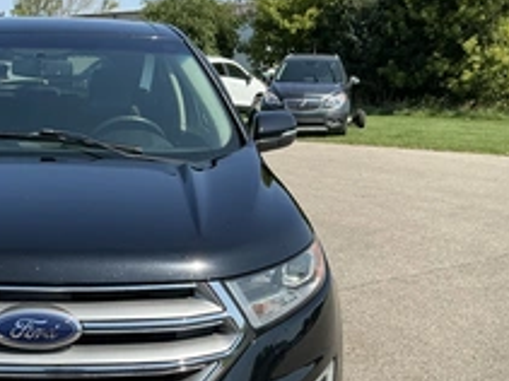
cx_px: 58
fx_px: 779
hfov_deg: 34.3
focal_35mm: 53
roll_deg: -2.3
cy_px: 304
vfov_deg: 27.0
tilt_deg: -17.1
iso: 25
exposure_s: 1/1377
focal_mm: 3
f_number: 1.8
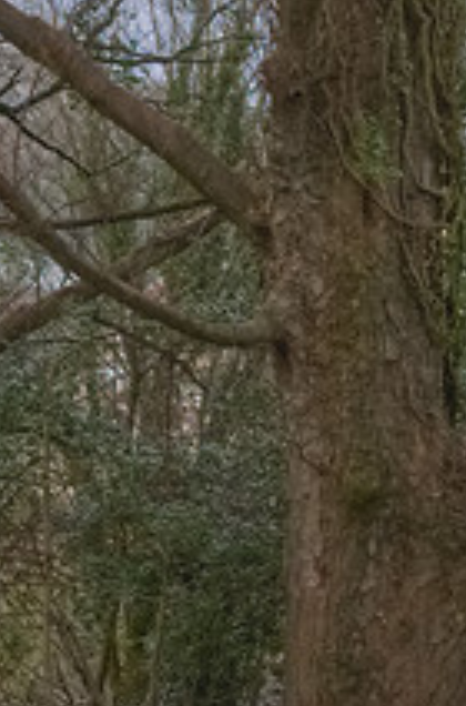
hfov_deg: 11.0
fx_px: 2423
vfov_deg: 16.5
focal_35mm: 124
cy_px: 183
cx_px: 160
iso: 200
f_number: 5.6
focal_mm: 27
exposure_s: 1/60
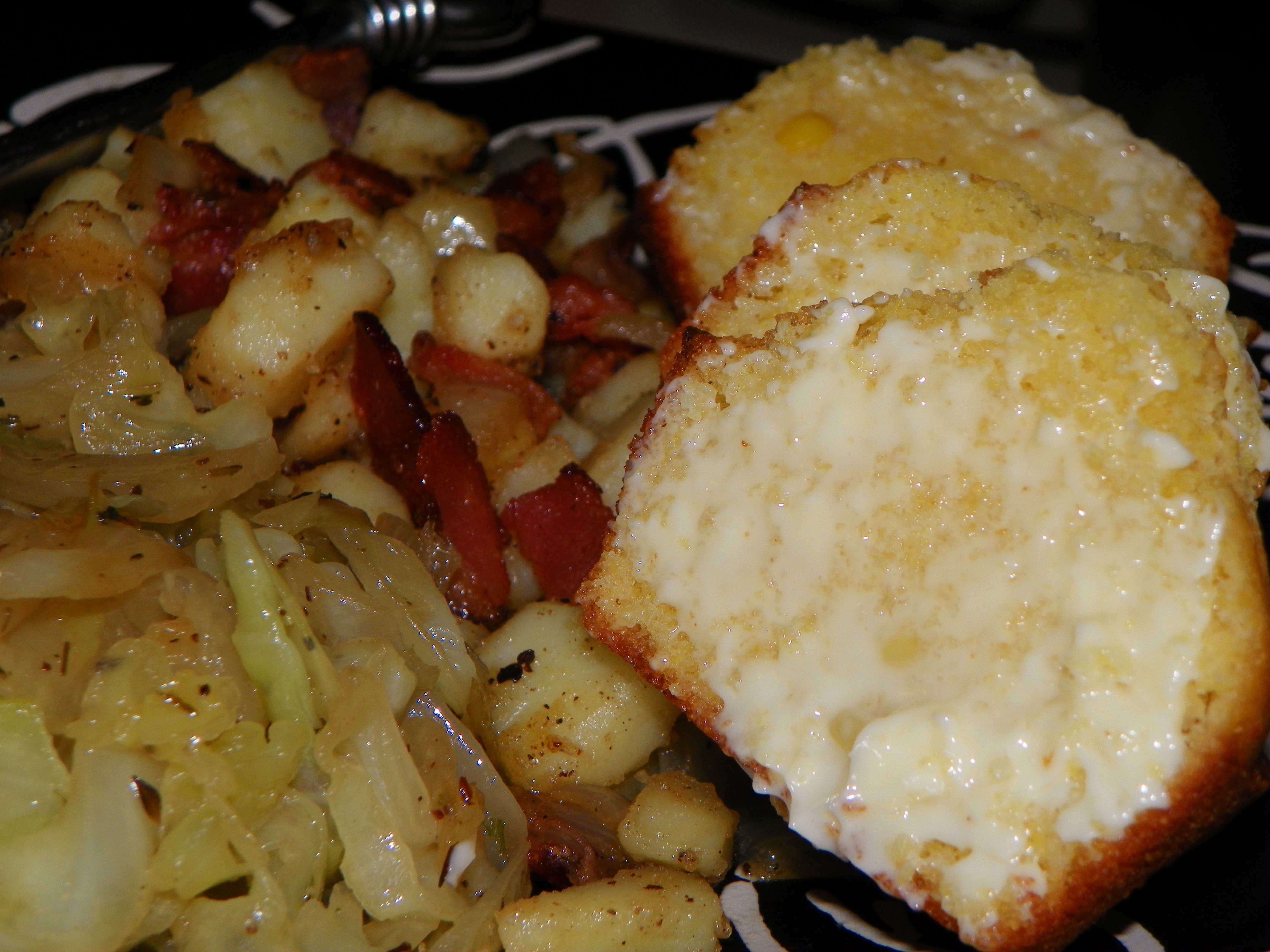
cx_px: 635
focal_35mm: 80
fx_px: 2935
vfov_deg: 18.4
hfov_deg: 24.4
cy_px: 476
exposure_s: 1/125
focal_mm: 14.2
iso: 64
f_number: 4
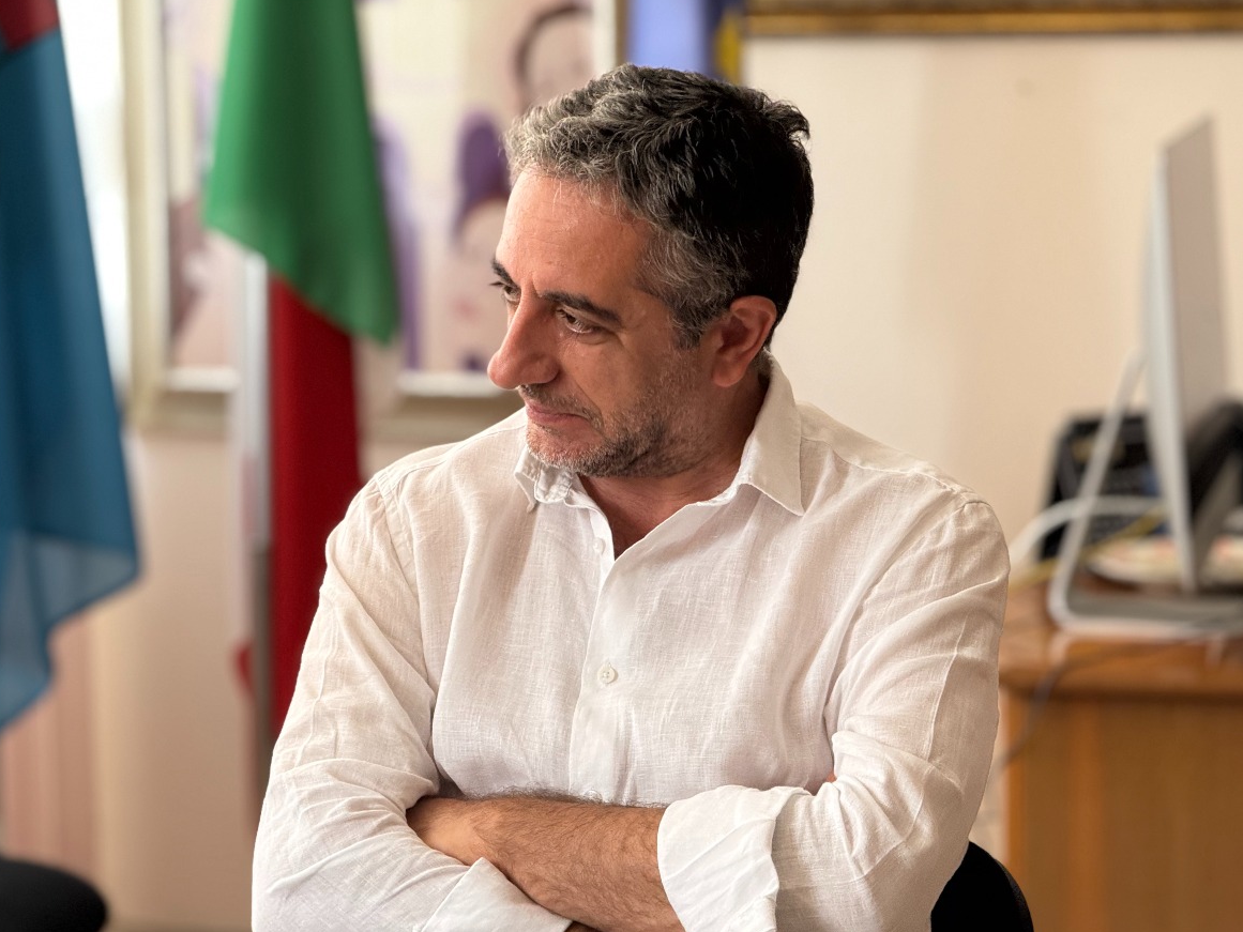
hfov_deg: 15.9
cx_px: 609
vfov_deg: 12.0
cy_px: 468
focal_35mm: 124
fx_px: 4453
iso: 200
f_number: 2.8
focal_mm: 15.66
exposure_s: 1/99
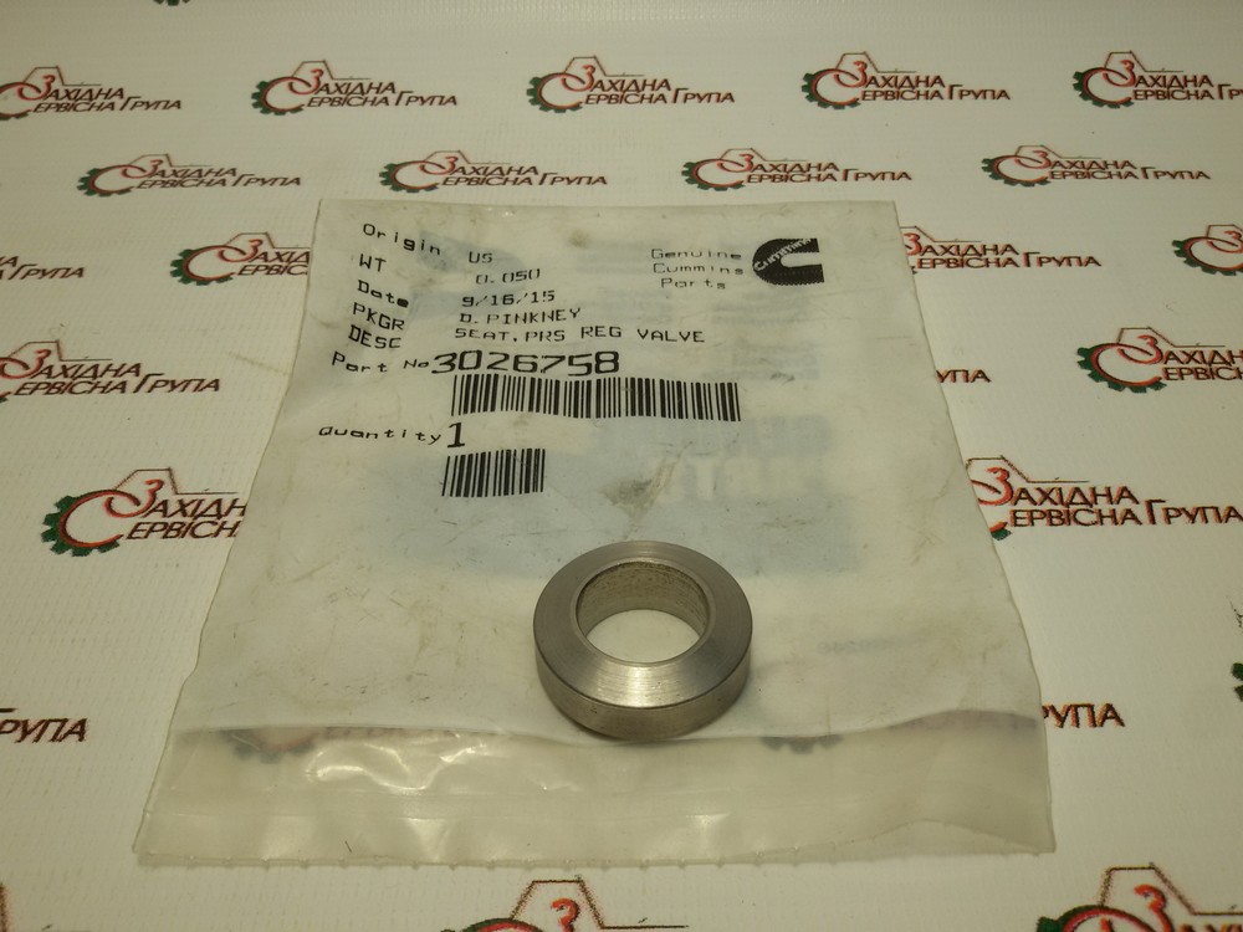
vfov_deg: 45.4
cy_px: 466
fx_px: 1113
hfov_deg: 58.4
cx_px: 622
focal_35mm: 31
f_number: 2.4
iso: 40
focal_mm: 2.93
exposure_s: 1/102
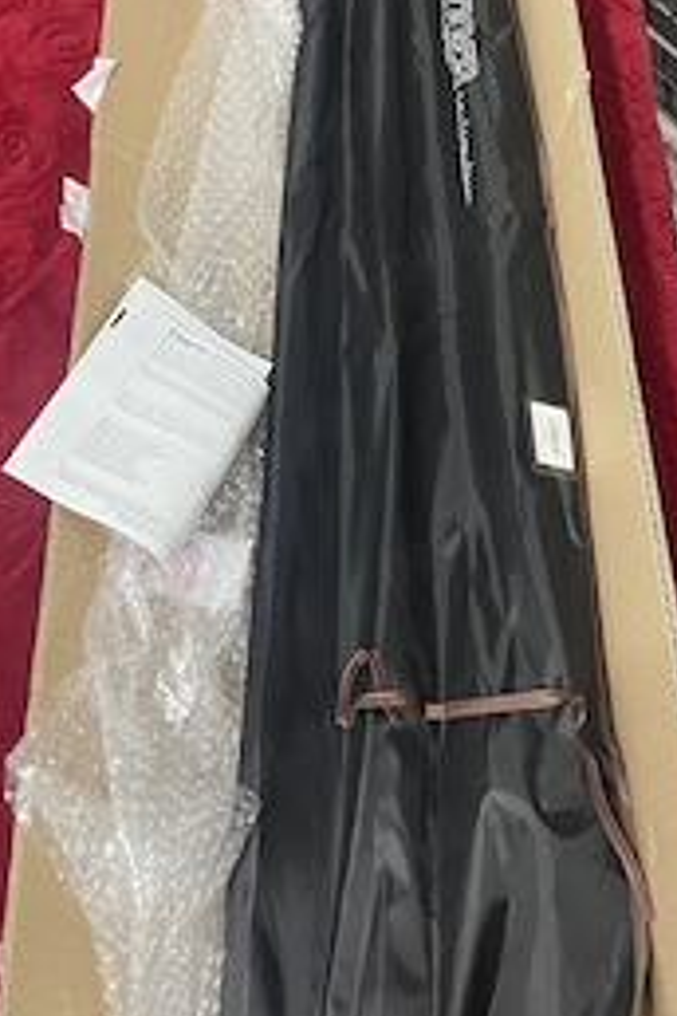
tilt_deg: -58.6
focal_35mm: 42
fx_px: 1185
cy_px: 260
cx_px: 366
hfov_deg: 31.9
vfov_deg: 44.9
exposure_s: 1/33
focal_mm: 4.2
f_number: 1.6
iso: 400
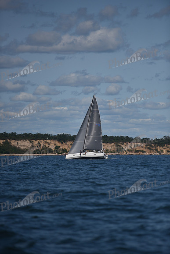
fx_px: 1416
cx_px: 85
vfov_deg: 10.3
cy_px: 127
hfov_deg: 6.9
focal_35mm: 200
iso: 250
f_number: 2.8
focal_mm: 200
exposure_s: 1/8000
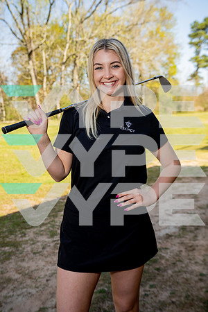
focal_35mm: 40
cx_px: 104
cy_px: 156
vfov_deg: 48.5
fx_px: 347
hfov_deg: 33.4
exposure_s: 1/250
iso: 100
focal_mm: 40
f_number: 4.5
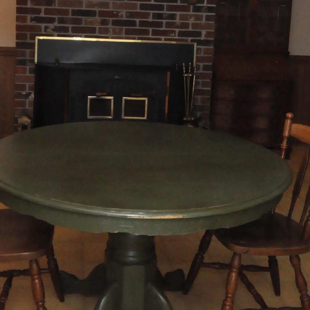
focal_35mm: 49
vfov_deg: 33.8
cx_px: 118
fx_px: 496
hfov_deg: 34.5
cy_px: 70
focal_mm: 14
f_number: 8
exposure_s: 1/60
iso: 2500
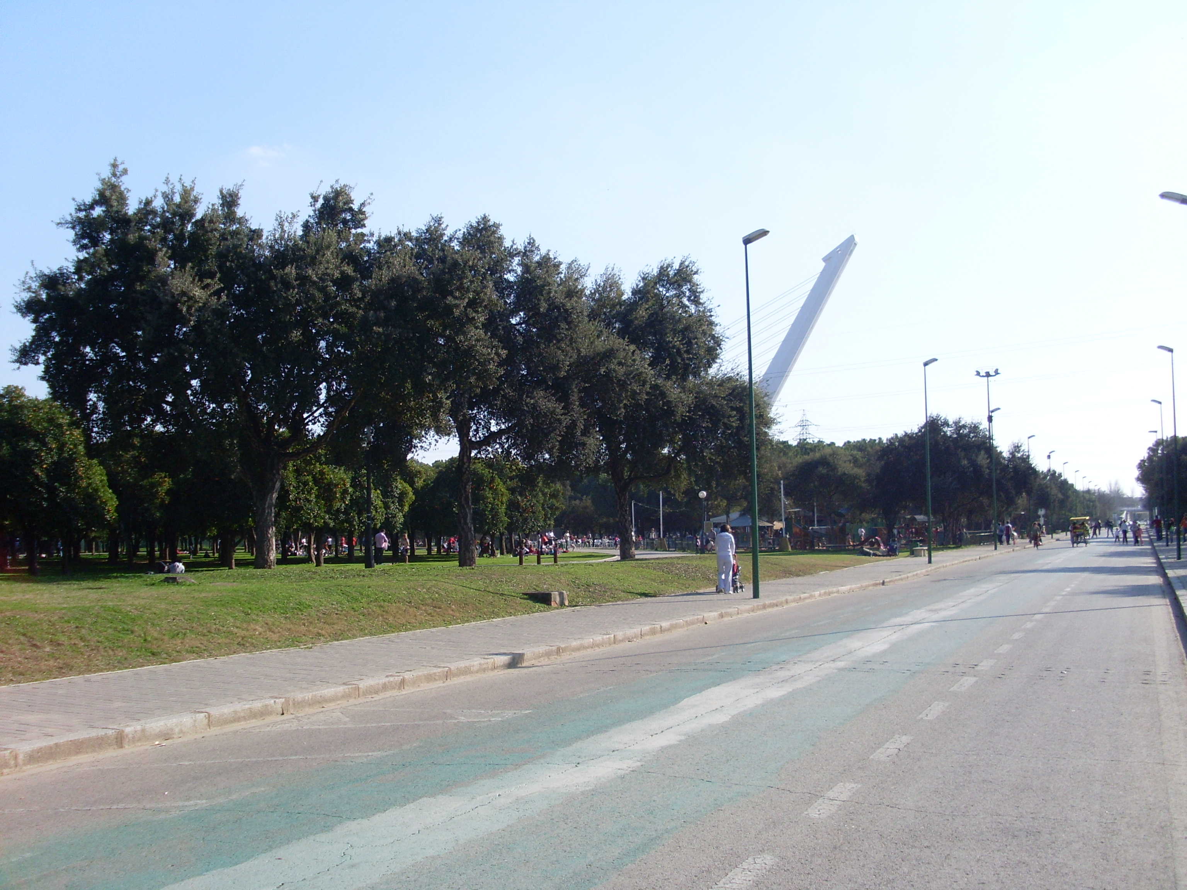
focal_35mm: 38
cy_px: 445
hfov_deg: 49.0
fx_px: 1303
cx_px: 594
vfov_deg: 37.7
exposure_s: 1/250
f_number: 7.7
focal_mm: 6.3
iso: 80
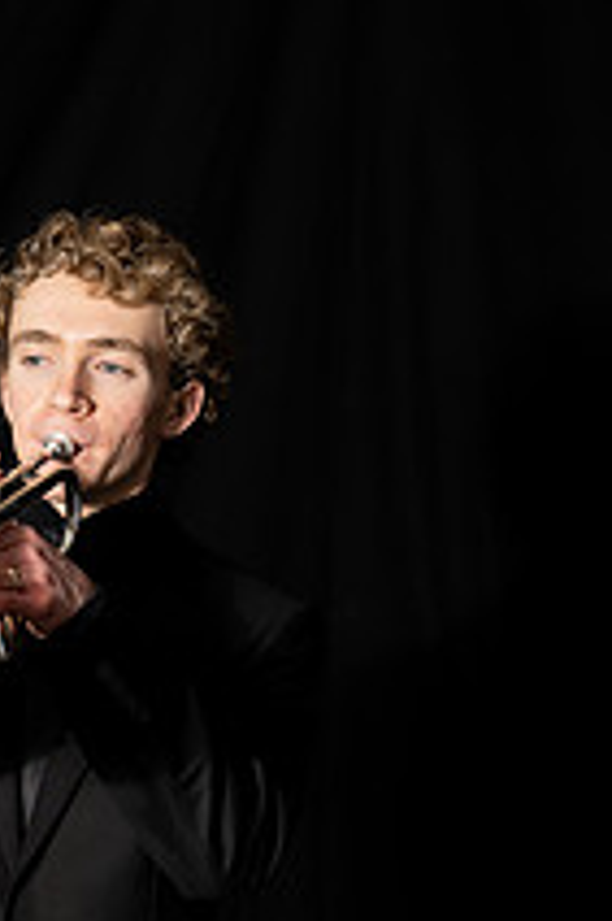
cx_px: -17
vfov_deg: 20.0
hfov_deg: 13.5
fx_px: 2554
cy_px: 865
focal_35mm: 100
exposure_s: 1/160
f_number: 5
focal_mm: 47
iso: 100
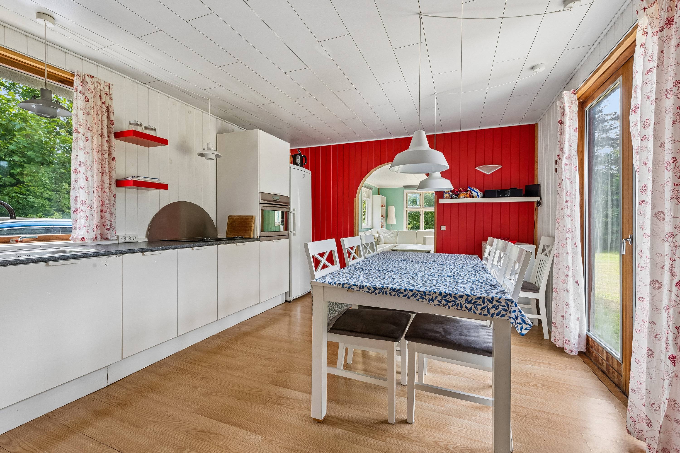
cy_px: 226
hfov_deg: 100.4
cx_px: 340
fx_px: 283
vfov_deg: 77.3
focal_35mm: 15
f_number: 13
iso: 400
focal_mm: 15
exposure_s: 1/15
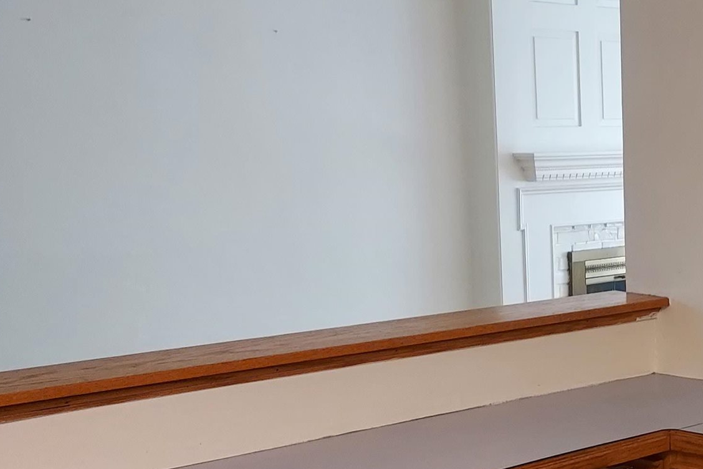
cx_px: 651
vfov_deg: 19.7
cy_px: 398
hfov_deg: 28.4
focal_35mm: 68
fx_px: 1328
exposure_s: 1/60
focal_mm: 4.6
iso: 160
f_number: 1.8
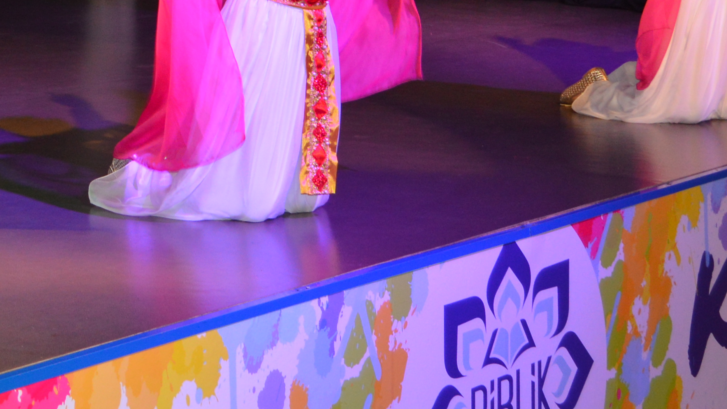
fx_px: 1754
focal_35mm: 91
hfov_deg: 22.8
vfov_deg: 12.5
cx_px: 73
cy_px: -236
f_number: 4
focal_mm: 18
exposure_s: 1/60
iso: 400
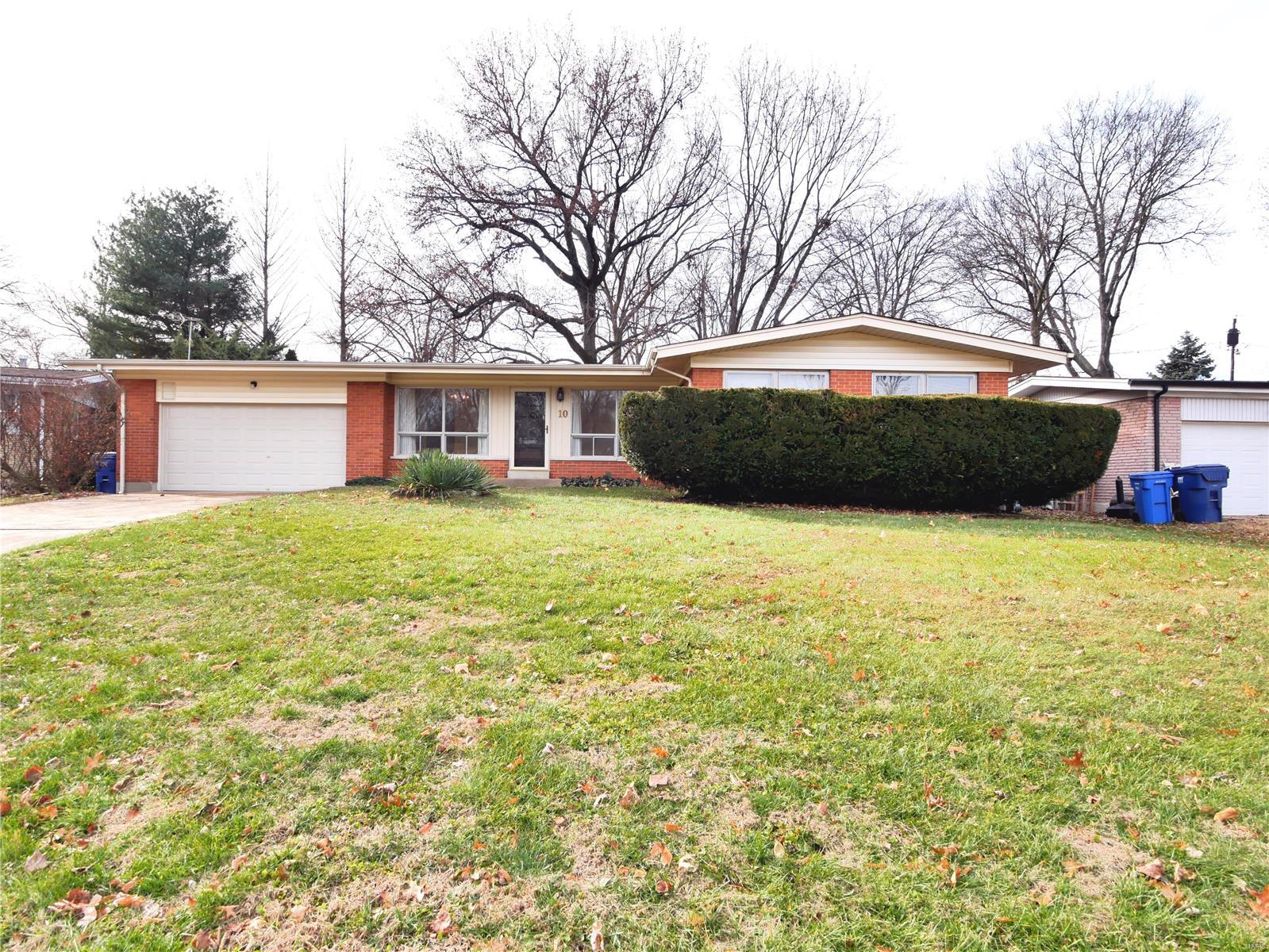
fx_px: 733
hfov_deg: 81.7
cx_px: 634
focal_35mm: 20
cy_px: 476
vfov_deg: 66.0
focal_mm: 10
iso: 800
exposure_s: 1/250
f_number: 7.1
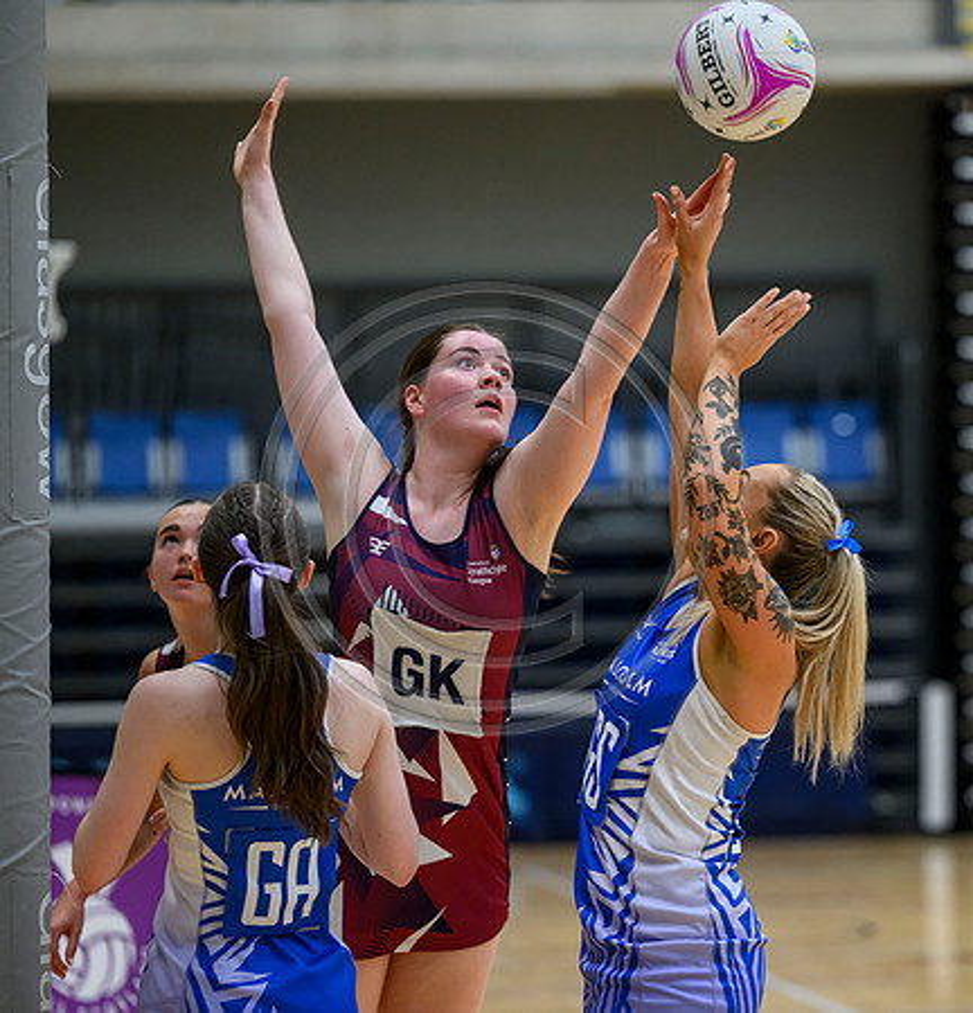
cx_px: 760
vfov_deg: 8.6
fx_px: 6756
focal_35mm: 208
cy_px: 506
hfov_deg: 8.2
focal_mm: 160
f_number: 3.2
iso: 4000
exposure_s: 1/1000
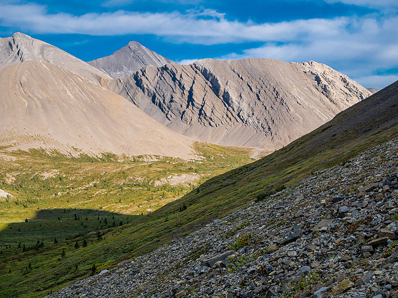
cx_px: 199
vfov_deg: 22.9
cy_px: 149
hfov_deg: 30.3
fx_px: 736
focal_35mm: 64
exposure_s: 1/100
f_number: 8
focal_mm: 32
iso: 200
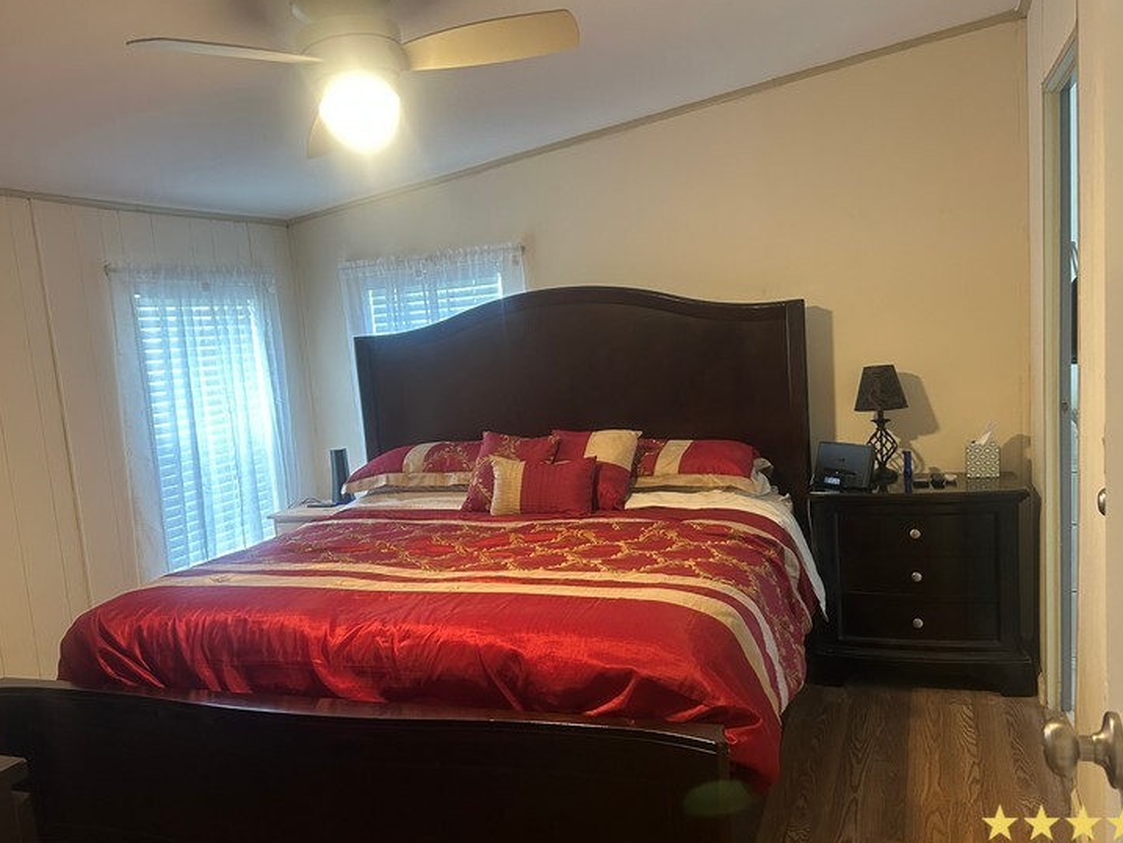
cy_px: 451
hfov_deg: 61.6
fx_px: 941
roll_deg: +4.9
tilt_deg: -6.7
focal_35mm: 29
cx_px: 536
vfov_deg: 48.2
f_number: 1.5
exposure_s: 1/60
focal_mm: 5.7
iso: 200
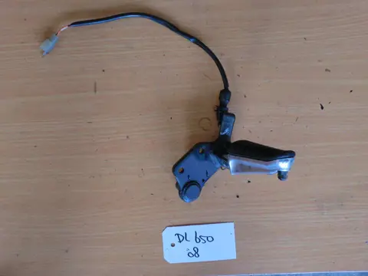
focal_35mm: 32
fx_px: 340
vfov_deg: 44.2
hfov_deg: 56.8
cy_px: 138
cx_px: 184
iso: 100
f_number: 3.5
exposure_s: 1/60
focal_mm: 5.8
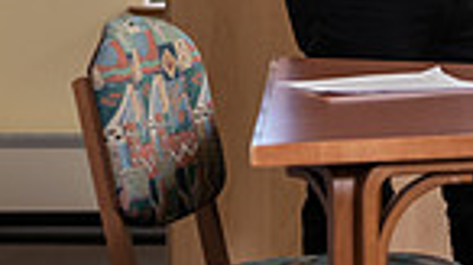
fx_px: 4802
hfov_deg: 5.6
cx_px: 259
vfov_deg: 3.1
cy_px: -292
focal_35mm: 383
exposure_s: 1/200
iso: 800
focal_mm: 92
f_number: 3.5
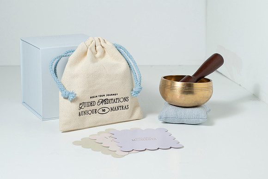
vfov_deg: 20.1
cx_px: 125
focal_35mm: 68
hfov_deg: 29.7
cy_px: 99
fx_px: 505
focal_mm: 50
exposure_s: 1/200
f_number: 7.1
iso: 200
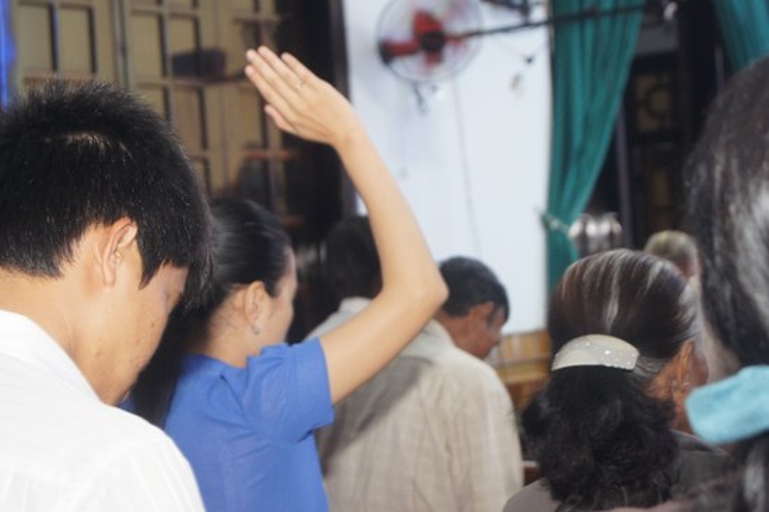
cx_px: 384
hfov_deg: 24.6
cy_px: 256
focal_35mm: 82
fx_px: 1761
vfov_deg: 16.5
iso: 800
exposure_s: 1/6
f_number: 5.6
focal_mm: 55
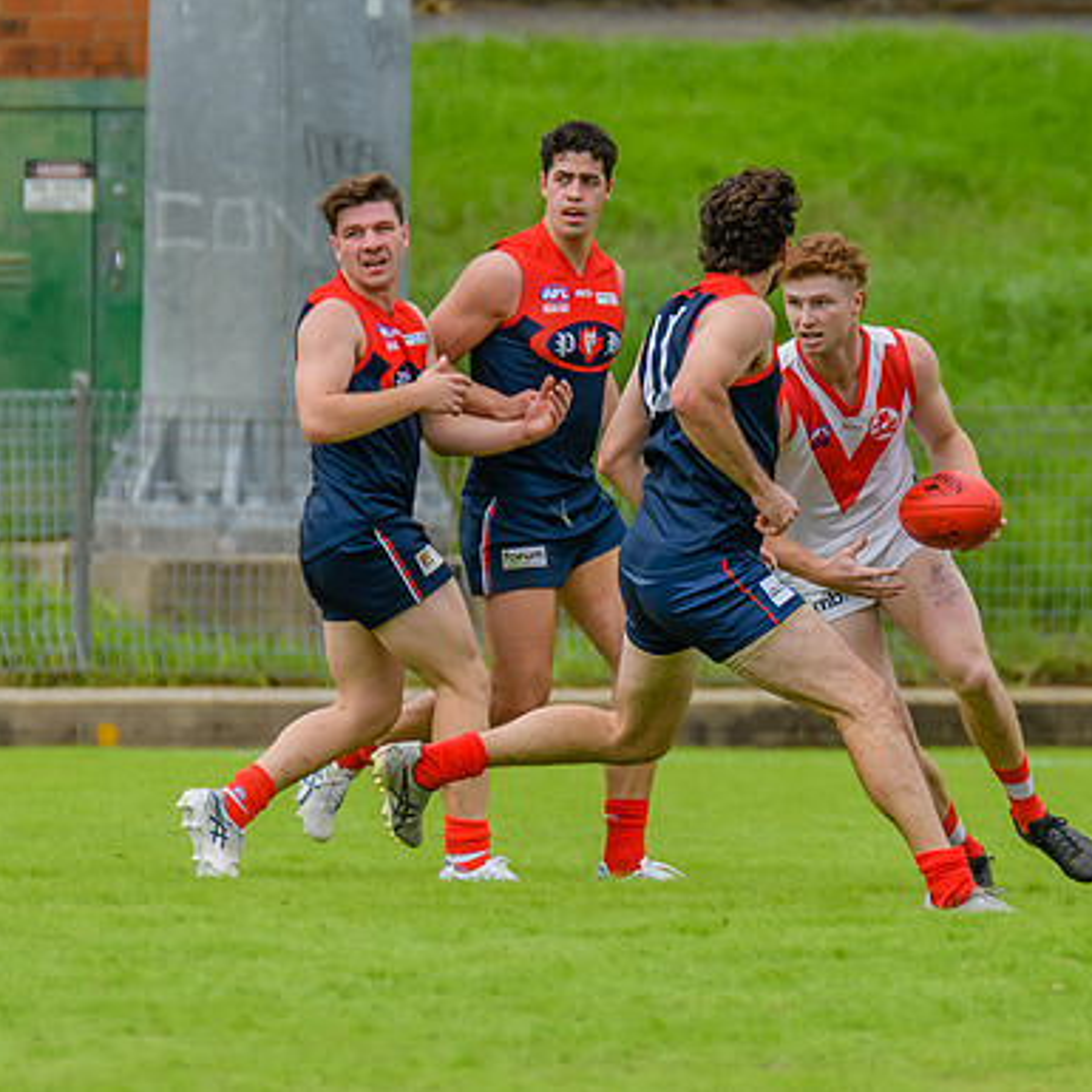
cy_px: 411
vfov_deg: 1.6
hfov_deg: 1.6
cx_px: 933
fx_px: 39331
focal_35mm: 1102
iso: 800
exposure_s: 1/2500
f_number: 5.6
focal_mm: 420
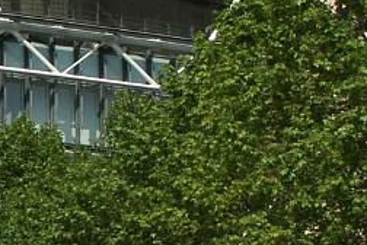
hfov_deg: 11.6
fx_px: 1723
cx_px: -192
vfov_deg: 8.1
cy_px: 165
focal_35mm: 169
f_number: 7.1
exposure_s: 1/320
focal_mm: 10.2
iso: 64
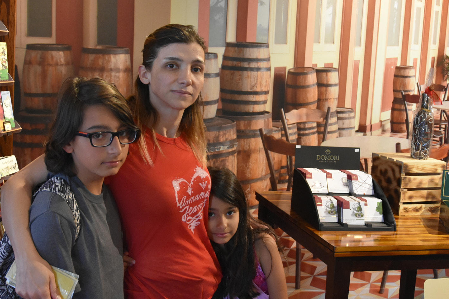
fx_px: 648
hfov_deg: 38.1
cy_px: 121
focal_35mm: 52
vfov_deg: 25.9
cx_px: 195
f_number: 4
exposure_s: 1/60
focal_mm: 24
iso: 2500
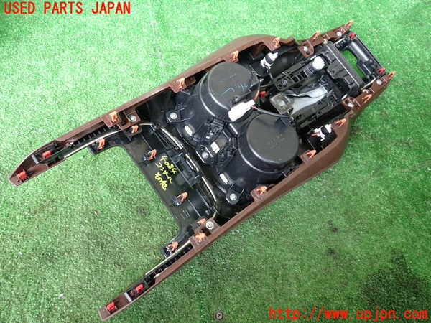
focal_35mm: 30
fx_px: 374
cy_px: 162
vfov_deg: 46.8
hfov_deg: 60.0
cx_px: 216
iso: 200
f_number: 2.3
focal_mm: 5.4
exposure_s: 1/30
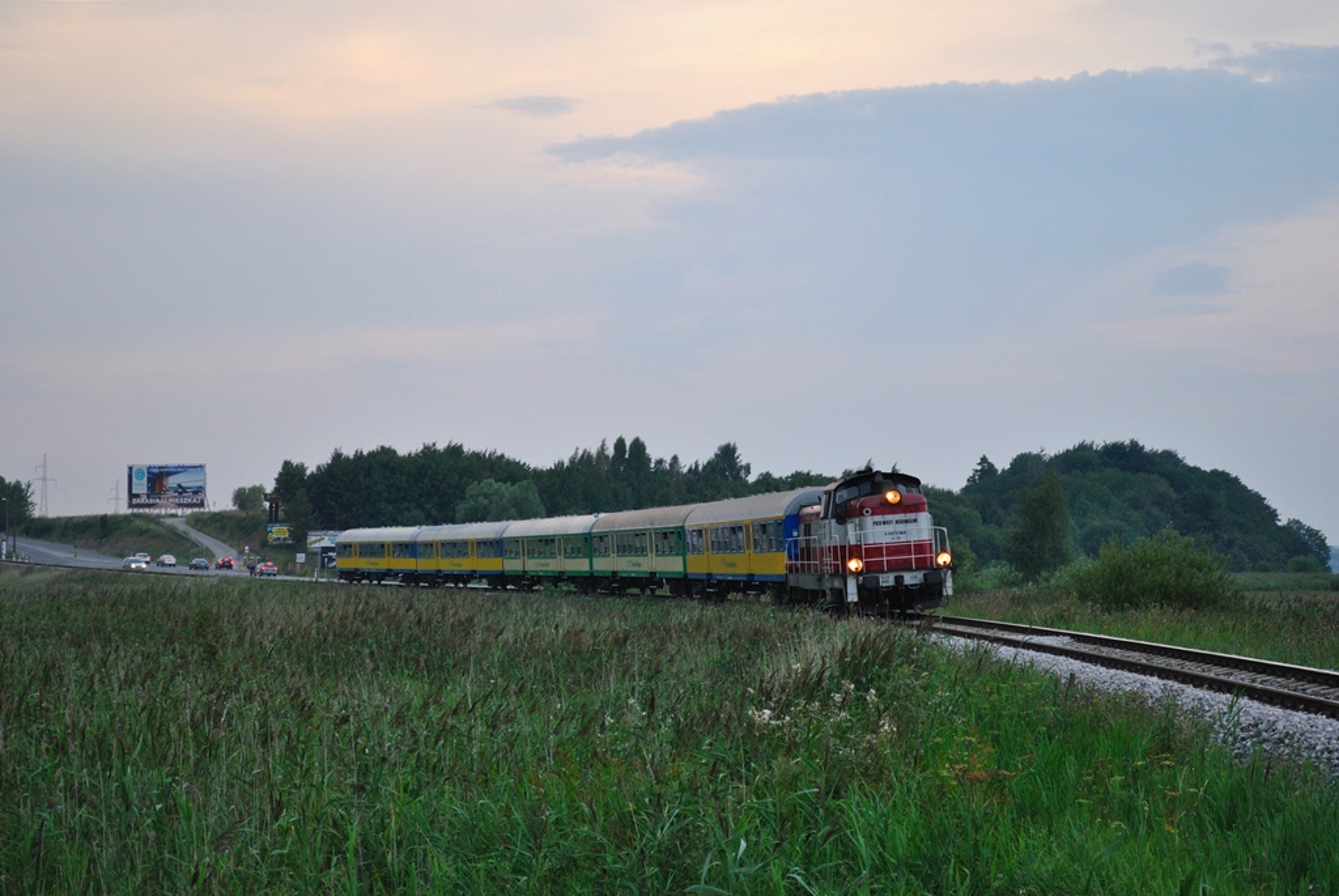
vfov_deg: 19.0
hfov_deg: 28.0
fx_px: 2681
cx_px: 670
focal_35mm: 72
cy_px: 448
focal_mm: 48
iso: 400
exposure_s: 1/160
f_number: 5.6
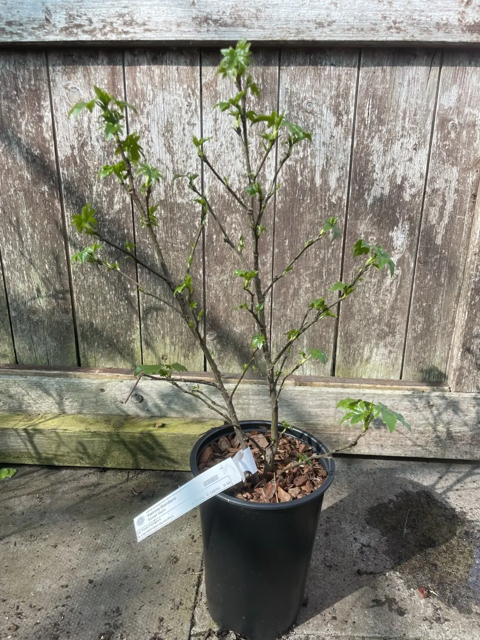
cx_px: 240
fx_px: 481
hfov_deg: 53.1
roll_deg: -2.2
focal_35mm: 26
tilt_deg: -19.9
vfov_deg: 67.3
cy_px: 320
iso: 32
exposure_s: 1/720
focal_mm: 4.2
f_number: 1.6
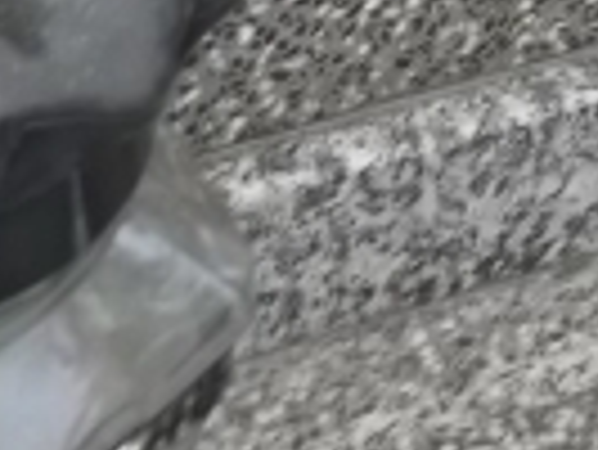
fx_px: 3320
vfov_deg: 7.1
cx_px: 652
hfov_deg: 10.2
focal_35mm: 192
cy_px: -810
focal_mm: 5.7
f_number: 2.9
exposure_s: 1/30
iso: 80
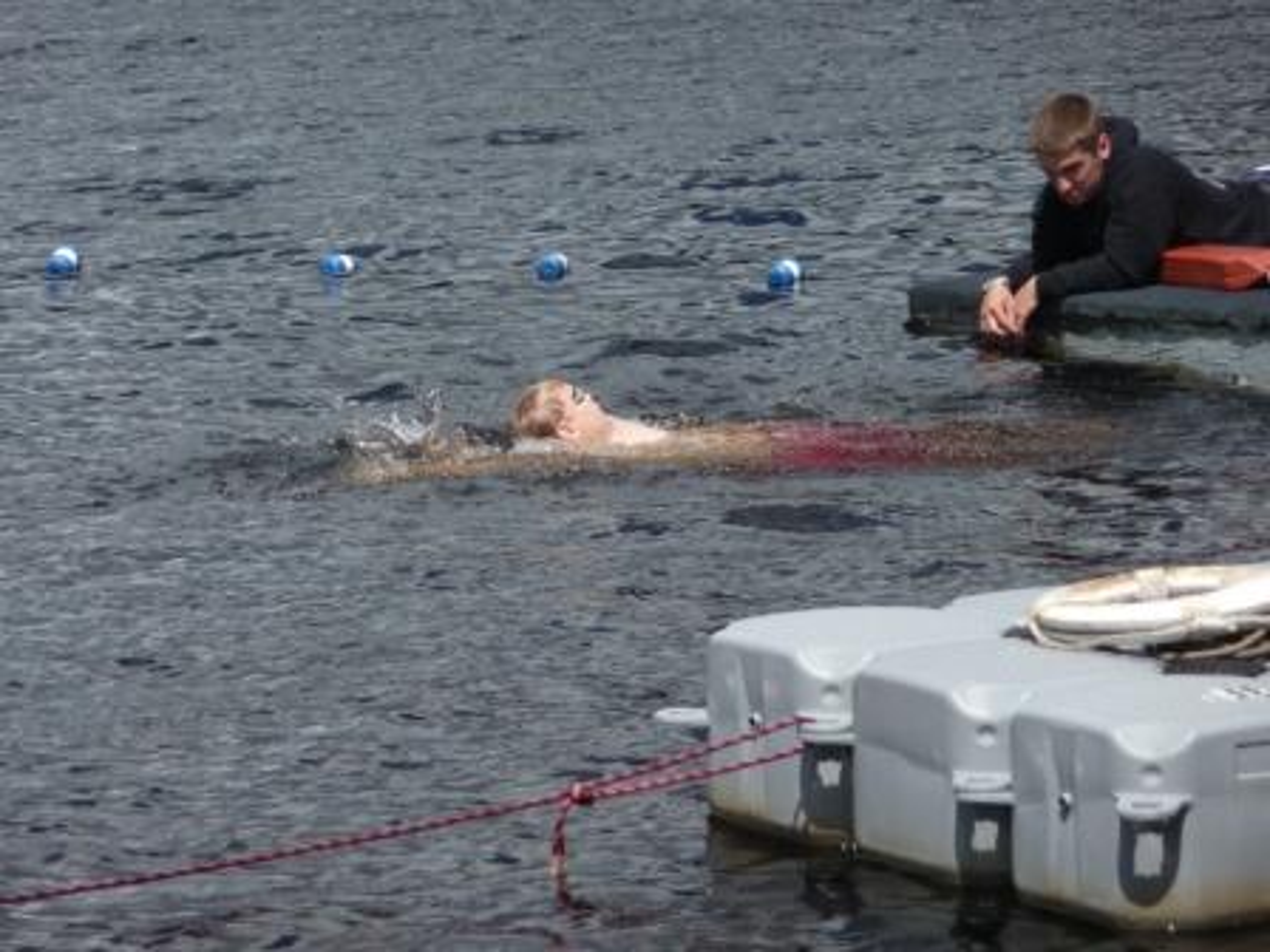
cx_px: 635
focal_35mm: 280
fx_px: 10273
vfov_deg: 5.3
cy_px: 476
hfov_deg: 7.1
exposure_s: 1/640
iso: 100
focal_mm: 47
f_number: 4.9
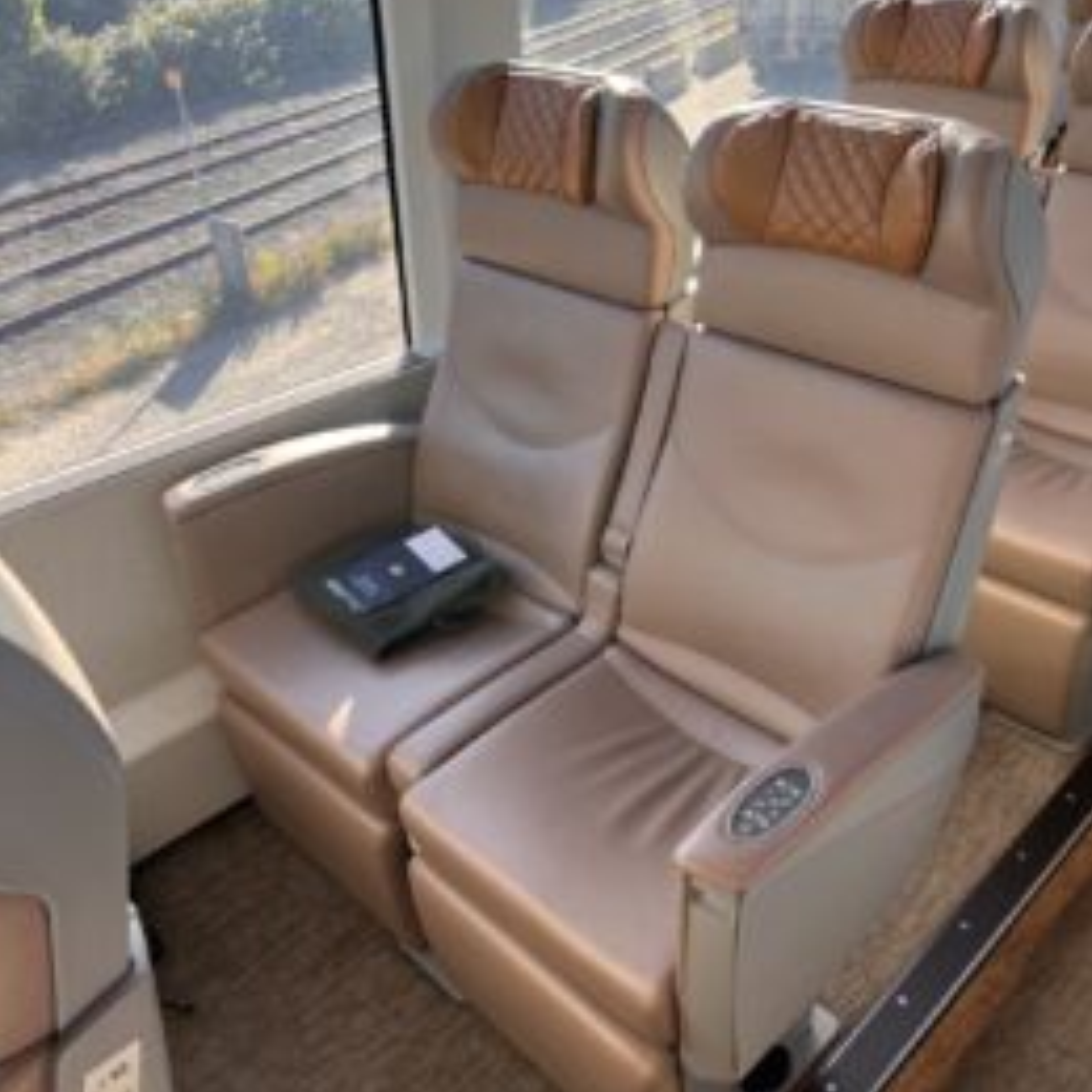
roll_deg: +1.9
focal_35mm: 31
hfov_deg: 52.5
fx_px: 1106
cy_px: 487
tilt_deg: -28.9
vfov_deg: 52.4
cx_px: 544
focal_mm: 5.1
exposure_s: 1/404
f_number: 1.6
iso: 50
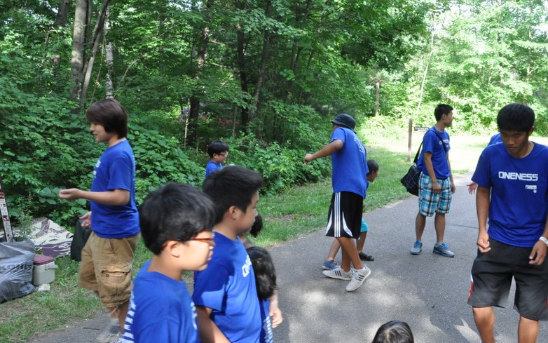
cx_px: 292
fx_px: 538
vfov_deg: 35.3
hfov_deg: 54.0
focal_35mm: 36
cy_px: 173
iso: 2000
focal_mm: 18
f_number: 11
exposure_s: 1/100
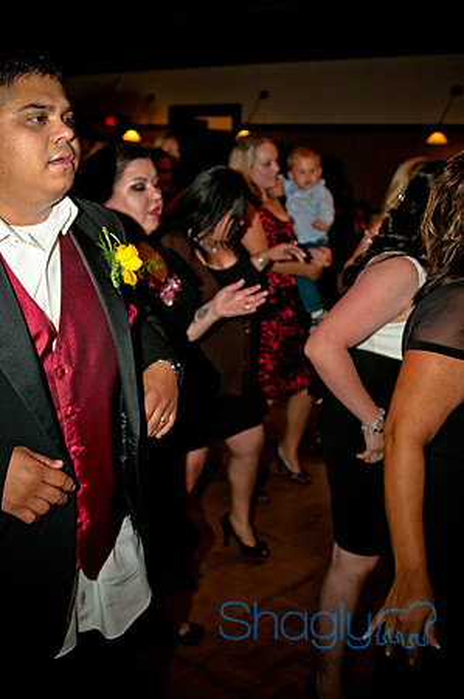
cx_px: 232
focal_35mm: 42
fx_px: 814
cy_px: 350
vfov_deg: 46.4
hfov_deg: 31.8
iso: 400
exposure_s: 1/200
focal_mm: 28
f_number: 3.2
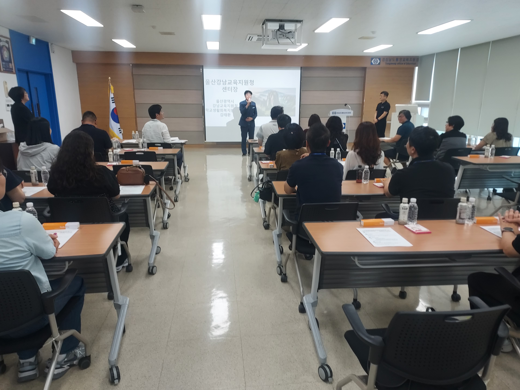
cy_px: 198
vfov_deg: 54.9
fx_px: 376
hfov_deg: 69.4
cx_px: 250
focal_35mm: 25
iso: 100
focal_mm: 4.6
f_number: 1.8
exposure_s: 1/60
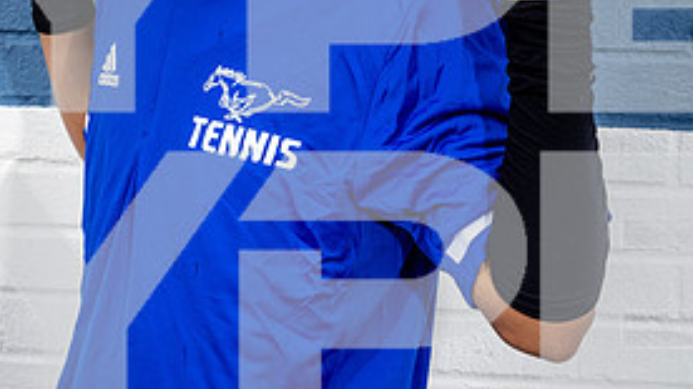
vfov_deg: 12.3
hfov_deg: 21.9
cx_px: 198
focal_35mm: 97
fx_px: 1782
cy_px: -19
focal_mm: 44
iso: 100
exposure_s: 1/125
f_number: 8
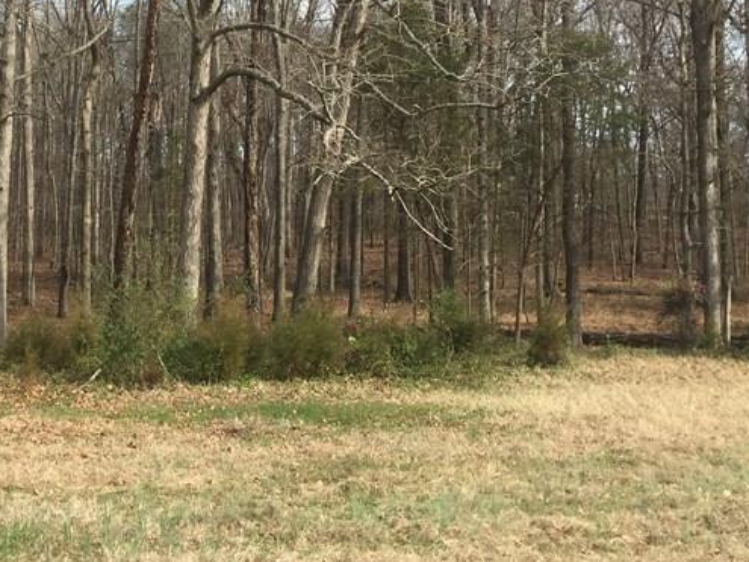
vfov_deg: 24.0
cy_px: 106
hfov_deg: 31.1
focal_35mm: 60
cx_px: 115
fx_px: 1298
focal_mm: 4.15
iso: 32
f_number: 2.2
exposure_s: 1/989
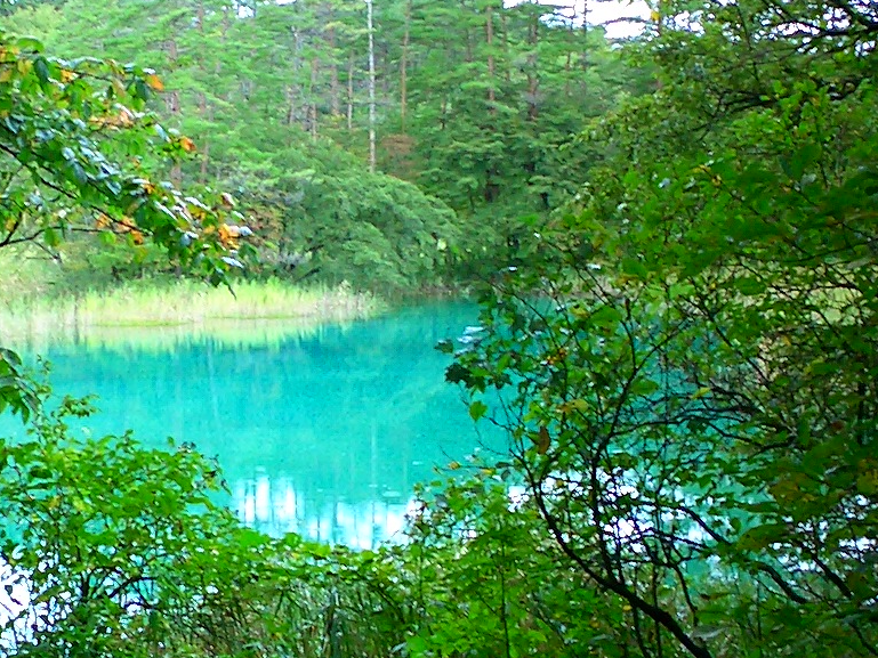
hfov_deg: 25.1
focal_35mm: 77
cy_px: 356
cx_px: 239
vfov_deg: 19.1
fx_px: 1953
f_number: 3.5
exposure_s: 1/60
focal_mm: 5.6
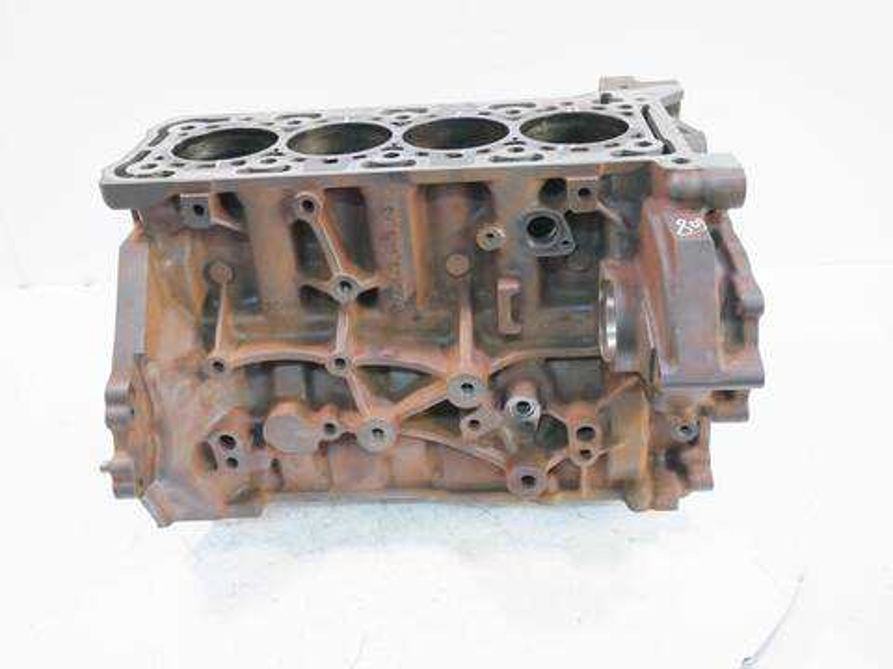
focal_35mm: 32
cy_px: 334
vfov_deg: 44.2
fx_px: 826
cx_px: 446
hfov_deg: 56.8
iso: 800
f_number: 4
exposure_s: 1/60
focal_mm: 16
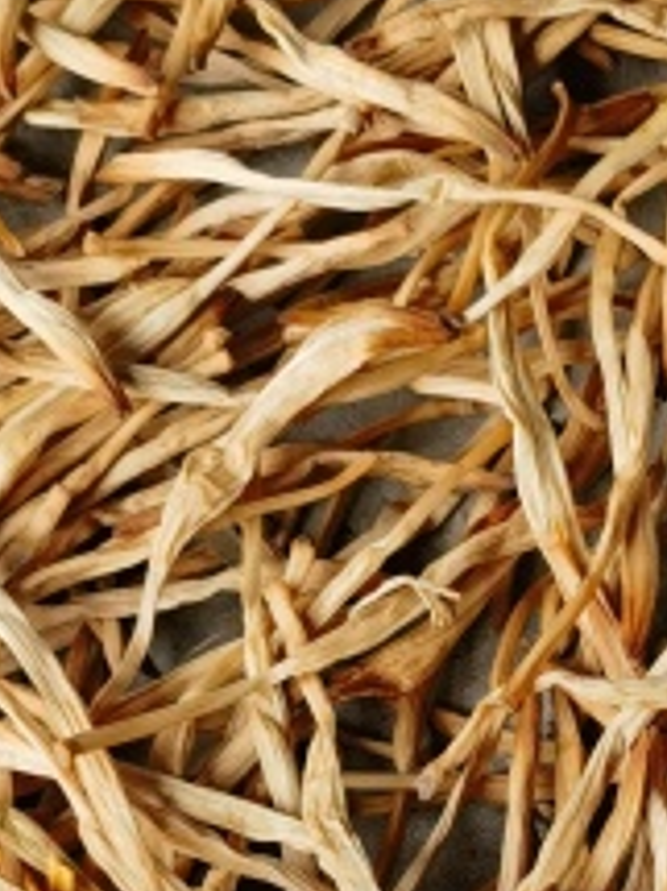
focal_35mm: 134
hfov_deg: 10.7
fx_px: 3446
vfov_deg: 14.4
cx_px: 953
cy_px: 1009
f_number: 1.9
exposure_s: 1/294
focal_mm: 6.67
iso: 50
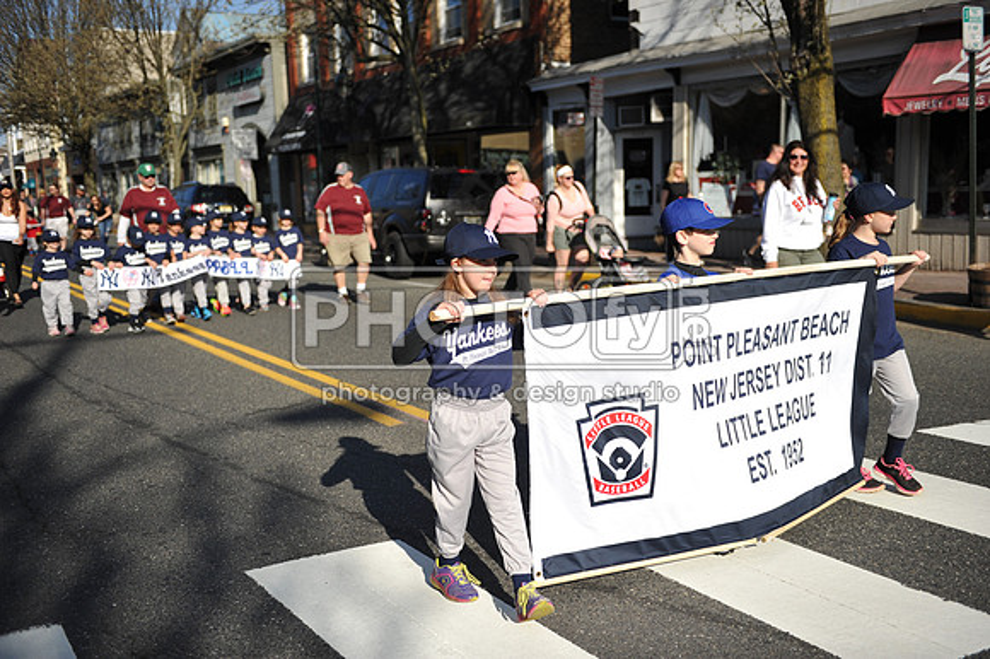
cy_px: 330
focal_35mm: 38
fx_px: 1044
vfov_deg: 35.0
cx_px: 495
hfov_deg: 50.7
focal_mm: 38
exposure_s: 1/8000
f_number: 2.8
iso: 400
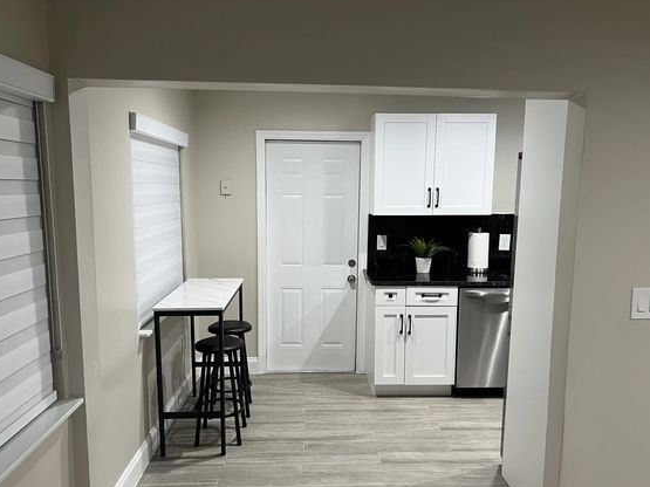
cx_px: 330
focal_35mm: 30
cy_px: 274
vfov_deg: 46.7
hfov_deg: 60.0
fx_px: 563
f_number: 1.5
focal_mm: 5.7
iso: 125
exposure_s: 1/60
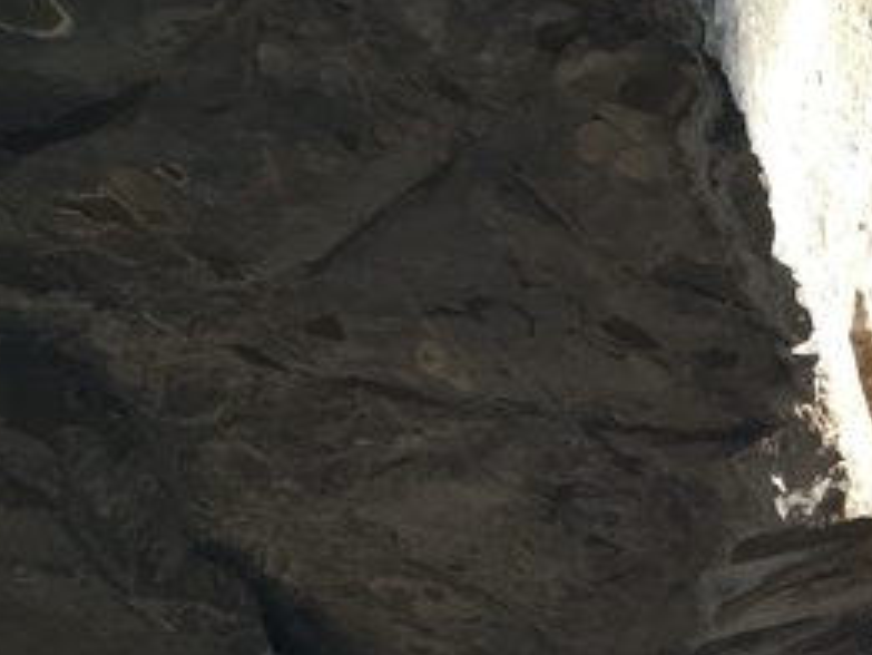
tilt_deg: +15.4
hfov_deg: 19.2
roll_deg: +0.7
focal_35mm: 89
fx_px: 2243
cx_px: 1310
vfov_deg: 15.6
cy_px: 912
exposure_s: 1/100
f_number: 2.2
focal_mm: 4.15
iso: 40
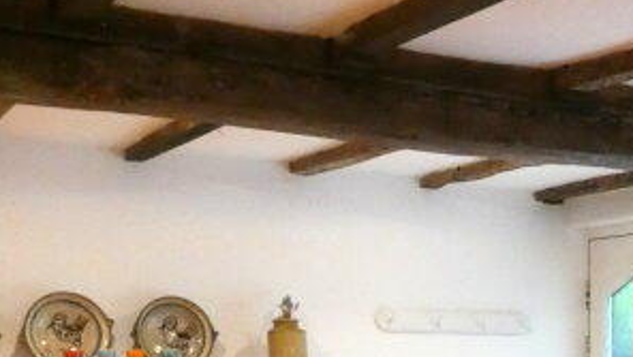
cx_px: 668
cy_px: 552
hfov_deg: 27.3
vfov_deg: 15.4
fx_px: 1209
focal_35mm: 72
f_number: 2.8
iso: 640
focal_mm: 3.6
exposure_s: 1/60
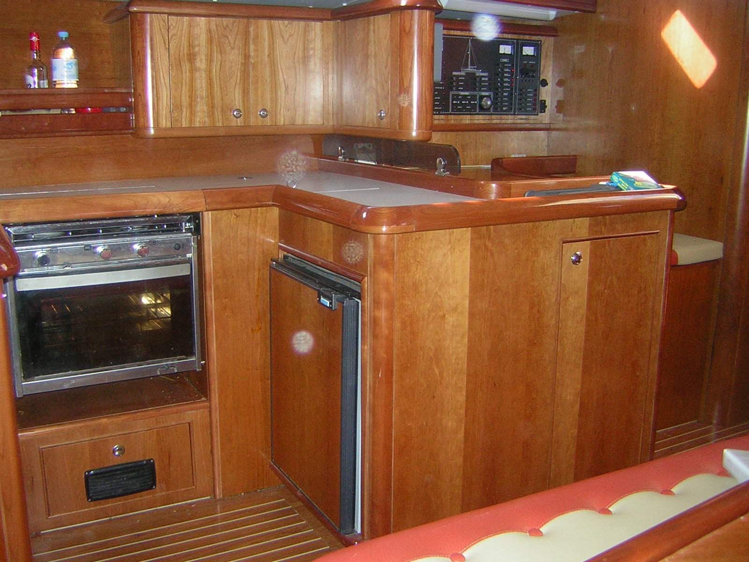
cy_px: 281
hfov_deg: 51.4
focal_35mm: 36
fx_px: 779
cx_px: 374
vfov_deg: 39.7
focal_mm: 4.7
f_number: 2.6
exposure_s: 1/60.1
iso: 142
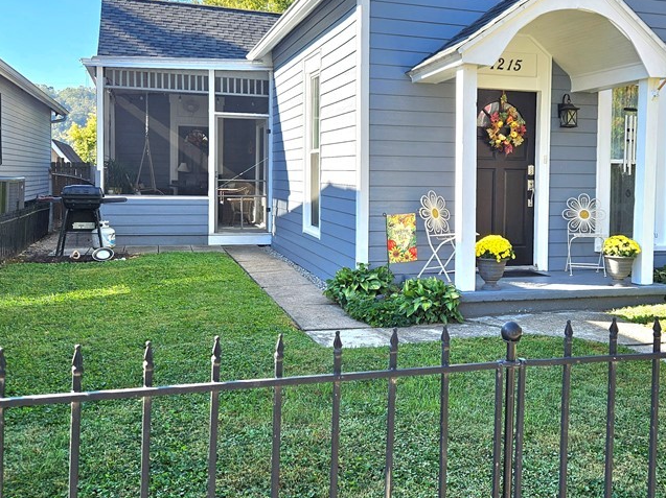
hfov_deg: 49.7
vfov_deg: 38.5
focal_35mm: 37
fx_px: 711
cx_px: 417
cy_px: 205
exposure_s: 1/476
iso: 25
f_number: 1.8
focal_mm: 5.4
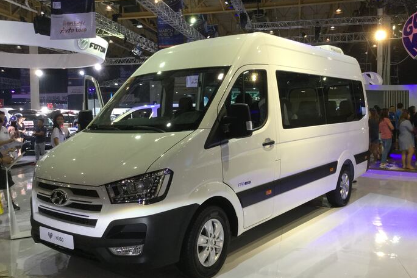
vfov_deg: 40.0
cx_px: 212
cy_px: 133
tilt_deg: -2.2
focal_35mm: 33
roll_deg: +0.8
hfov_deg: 57.2
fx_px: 382
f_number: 2.4
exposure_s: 1/30
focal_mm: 3.3
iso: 32
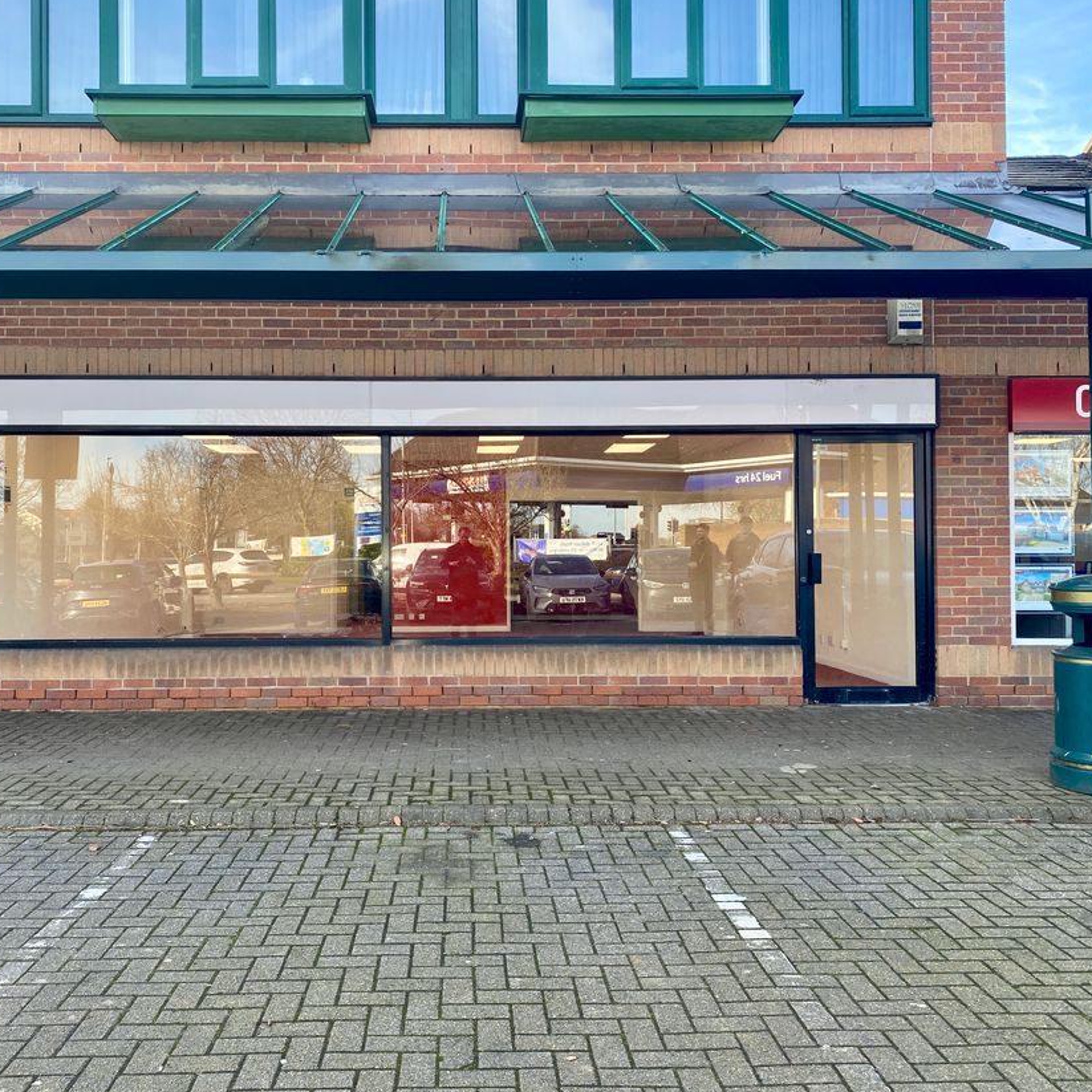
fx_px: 1106
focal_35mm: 31
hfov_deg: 52.4
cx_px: 486
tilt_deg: +1.1
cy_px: 546
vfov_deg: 52.5
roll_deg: -0.2
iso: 32
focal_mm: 4.25
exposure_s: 1/151
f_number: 1.8
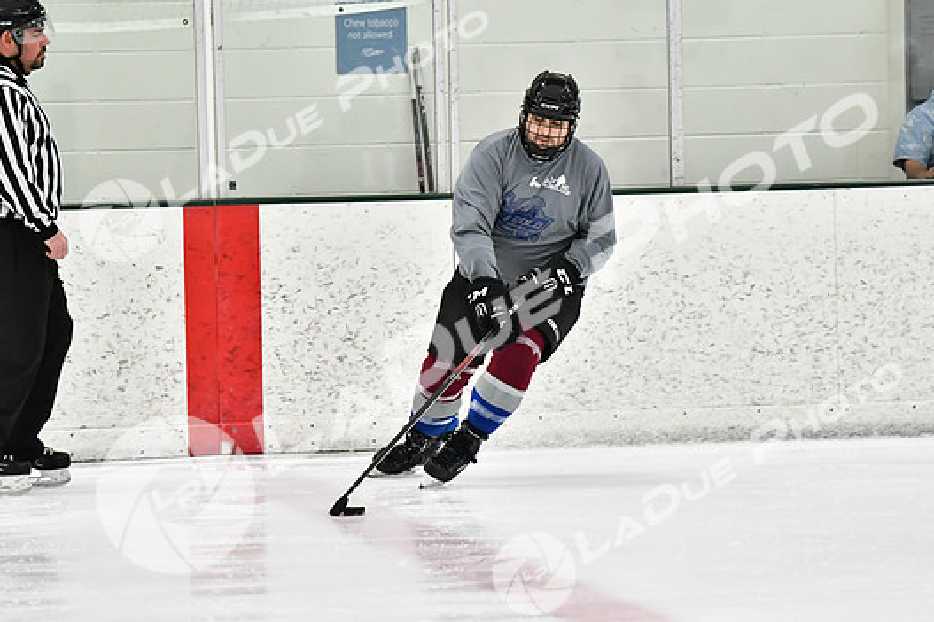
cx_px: 489
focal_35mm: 207
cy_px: 313
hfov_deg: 10.0
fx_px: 5357
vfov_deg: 6.6
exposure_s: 1/1250
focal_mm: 125
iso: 5000
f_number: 2.8
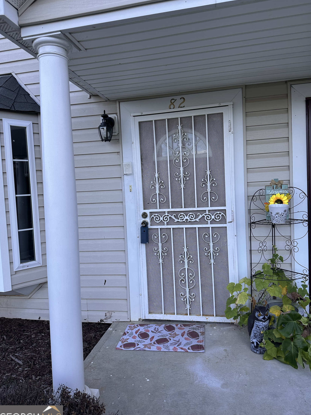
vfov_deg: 69.4
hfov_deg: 54.9
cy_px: 211
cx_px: 160
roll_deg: +0.7
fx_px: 299
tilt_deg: -3.3
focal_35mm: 25
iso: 80
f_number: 1.78
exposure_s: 1/654
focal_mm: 6.86
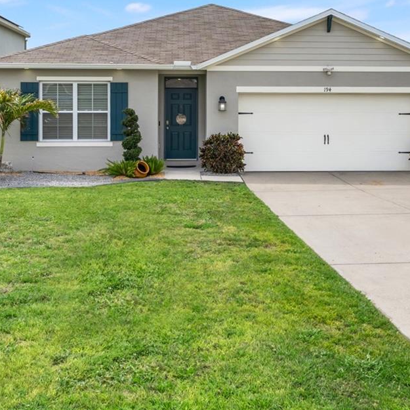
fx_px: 670
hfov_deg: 34.0
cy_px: 107
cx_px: 228
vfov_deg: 33.4
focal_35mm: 50
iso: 250
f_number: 9
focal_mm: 23
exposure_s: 1/80
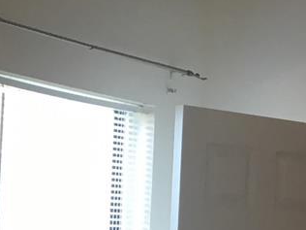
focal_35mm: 147
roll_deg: -0.8
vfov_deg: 10.1
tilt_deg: +4.4
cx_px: 617
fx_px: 1299
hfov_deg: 11.9
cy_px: 157
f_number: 2.2
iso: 25
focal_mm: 4.15
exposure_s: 1/30
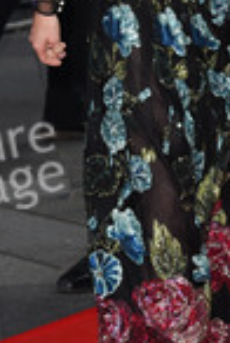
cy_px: 61
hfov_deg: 6.5
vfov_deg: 9.6
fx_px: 2031
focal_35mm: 213
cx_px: 201
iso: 640
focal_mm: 78
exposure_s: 1/250
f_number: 5.6
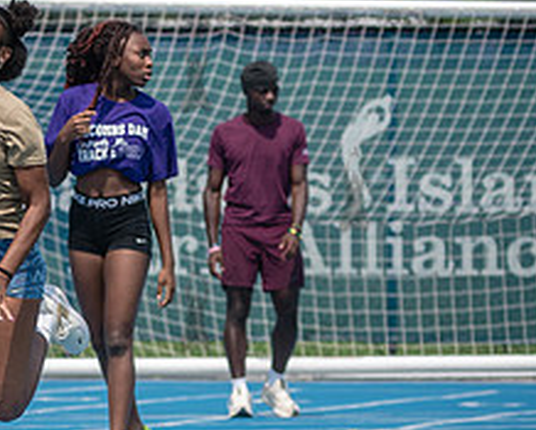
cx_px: -48
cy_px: 253
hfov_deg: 3.5
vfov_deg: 2.9
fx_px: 8641
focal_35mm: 544
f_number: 5
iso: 160
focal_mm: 155
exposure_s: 1/1250
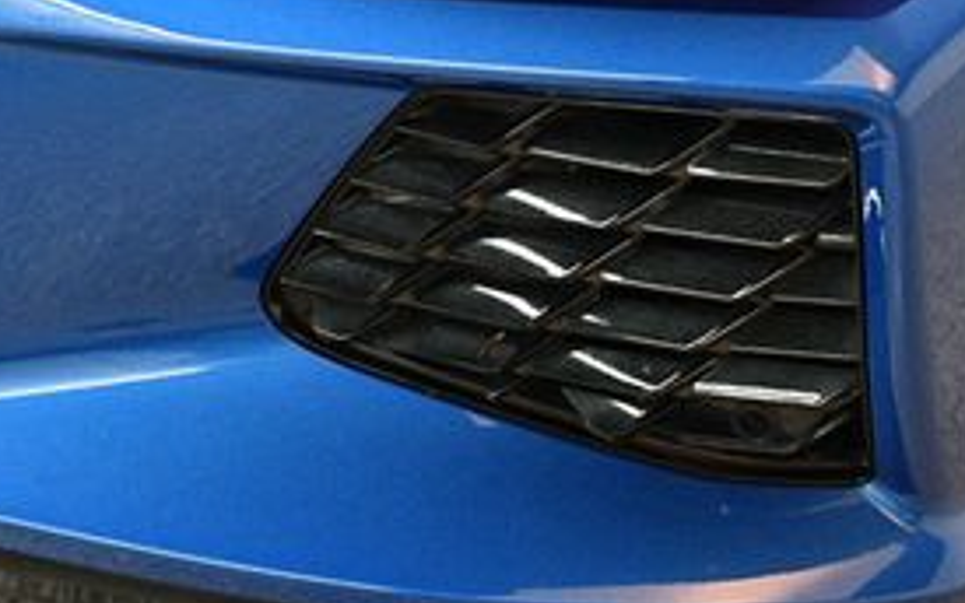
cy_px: 35
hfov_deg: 18.3
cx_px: 449
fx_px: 2999
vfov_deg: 11.4
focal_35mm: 114
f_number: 4
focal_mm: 32
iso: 3200
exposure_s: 1/125
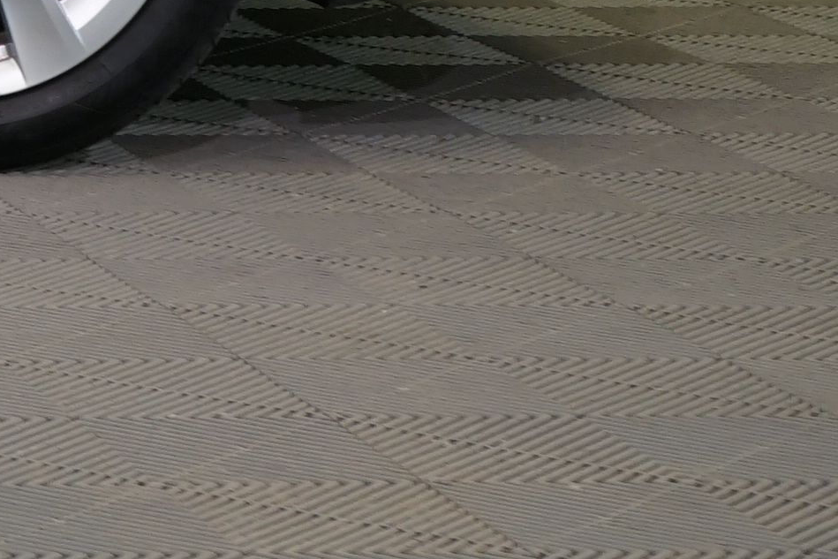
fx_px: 5005
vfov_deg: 6.2
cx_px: -1500
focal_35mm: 215
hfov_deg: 8.4
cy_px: -557
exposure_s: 1/30
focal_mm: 34
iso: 400
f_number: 6.3
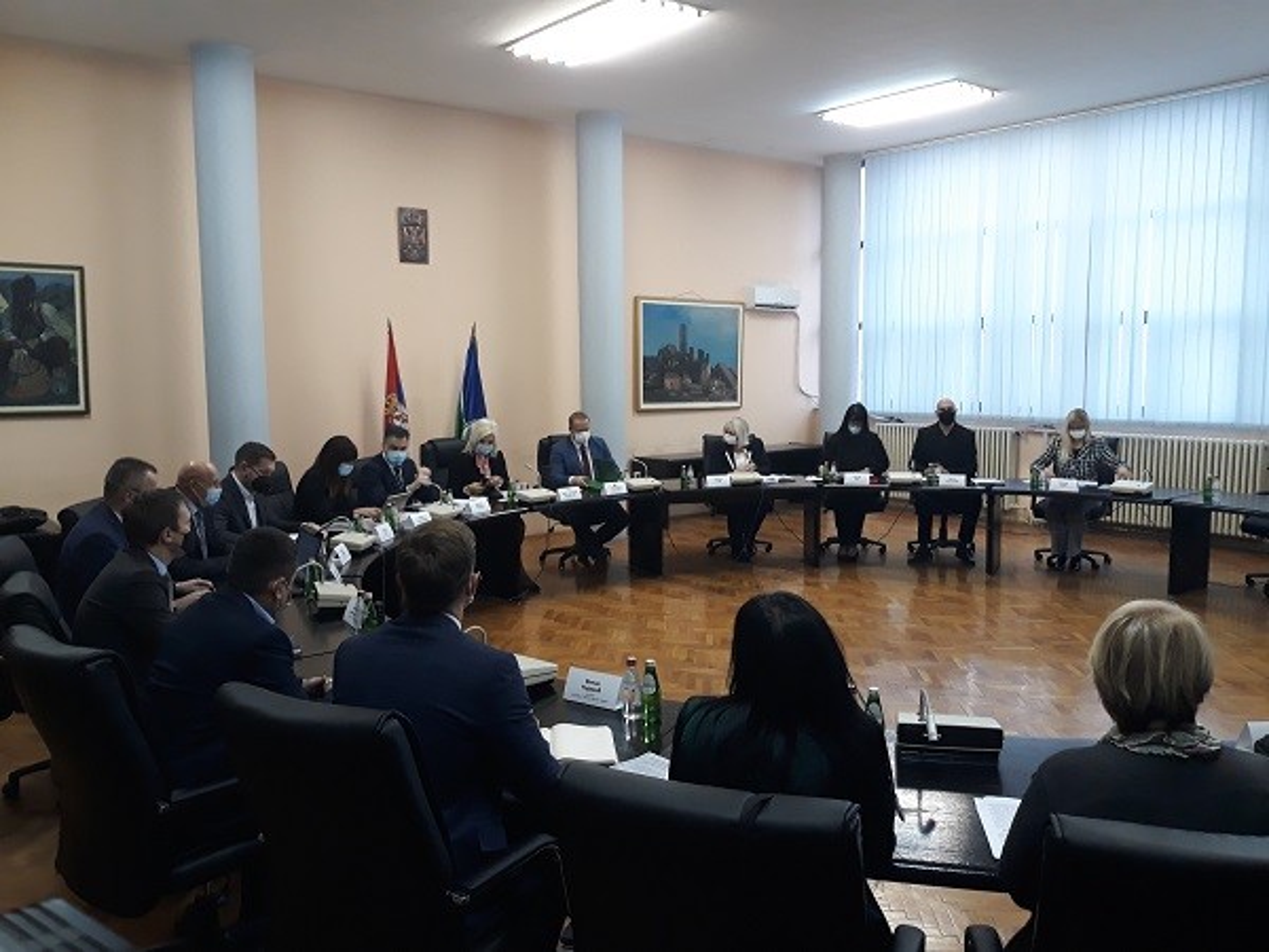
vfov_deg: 51.4
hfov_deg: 65.3
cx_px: 634
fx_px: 990
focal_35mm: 27
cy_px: 476
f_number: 1.7
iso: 125
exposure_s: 1/50
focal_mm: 3.71
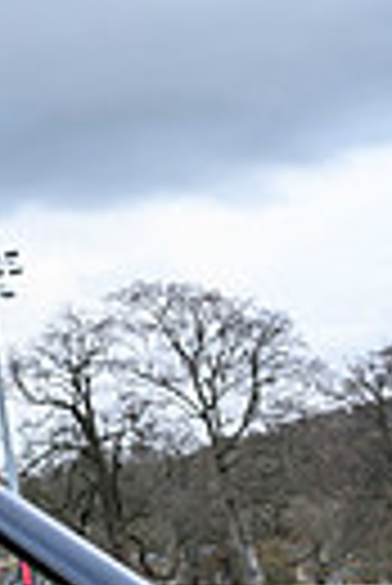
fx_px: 1743
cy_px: 236
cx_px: -820
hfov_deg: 9.6
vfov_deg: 19.1
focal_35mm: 107
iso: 640
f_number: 5.6
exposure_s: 1/200
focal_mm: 24
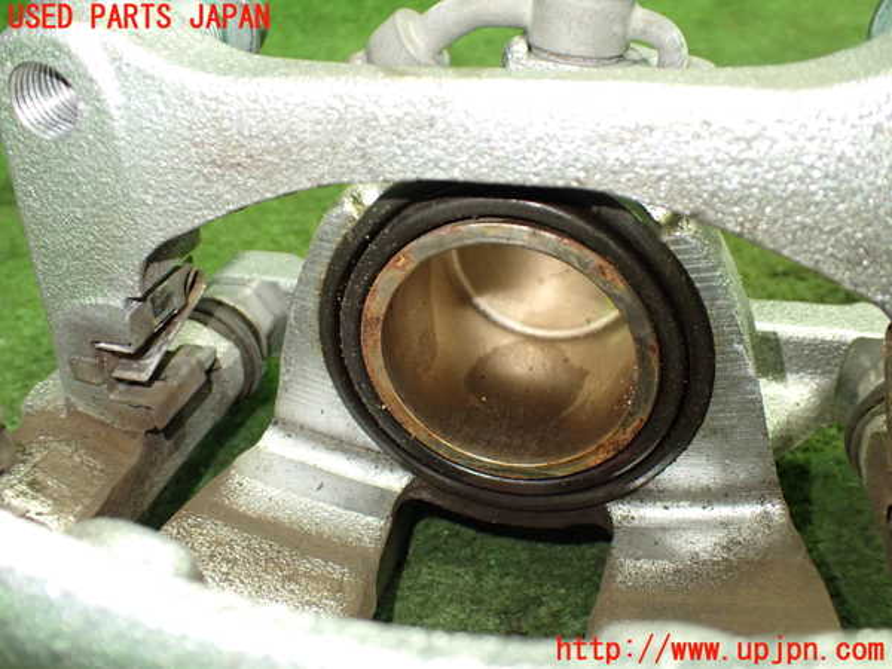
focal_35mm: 32
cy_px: 334
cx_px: 446
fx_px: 825
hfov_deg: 56.8
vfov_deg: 44.2
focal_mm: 5.79
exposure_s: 1/100
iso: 800
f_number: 2.4
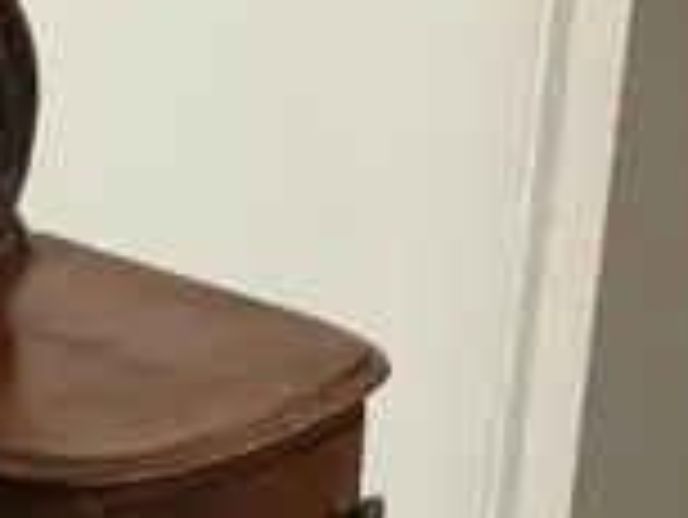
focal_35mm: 194
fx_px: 3859
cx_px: -688
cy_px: 815
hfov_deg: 9.5
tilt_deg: -25.1
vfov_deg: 7.5
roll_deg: +0.8
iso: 50
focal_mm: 4.15
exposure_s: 1/17
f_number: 2.2
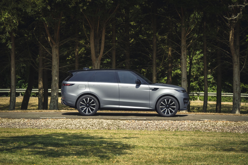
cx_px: 124
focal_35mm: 106
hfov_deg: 19.3
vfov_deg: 12.9
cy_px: 82
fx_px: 730
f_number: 4.5
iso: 800
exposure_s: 1/4000
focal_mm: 106
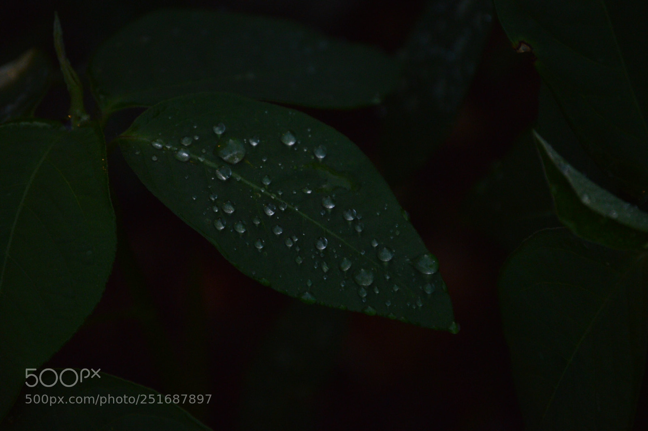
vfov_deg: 4.9
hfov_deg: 7.4
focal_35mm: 278
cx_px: 324
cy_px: 216
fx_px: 4991
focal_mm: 185
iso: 800
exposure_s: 1/100
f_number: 5.6
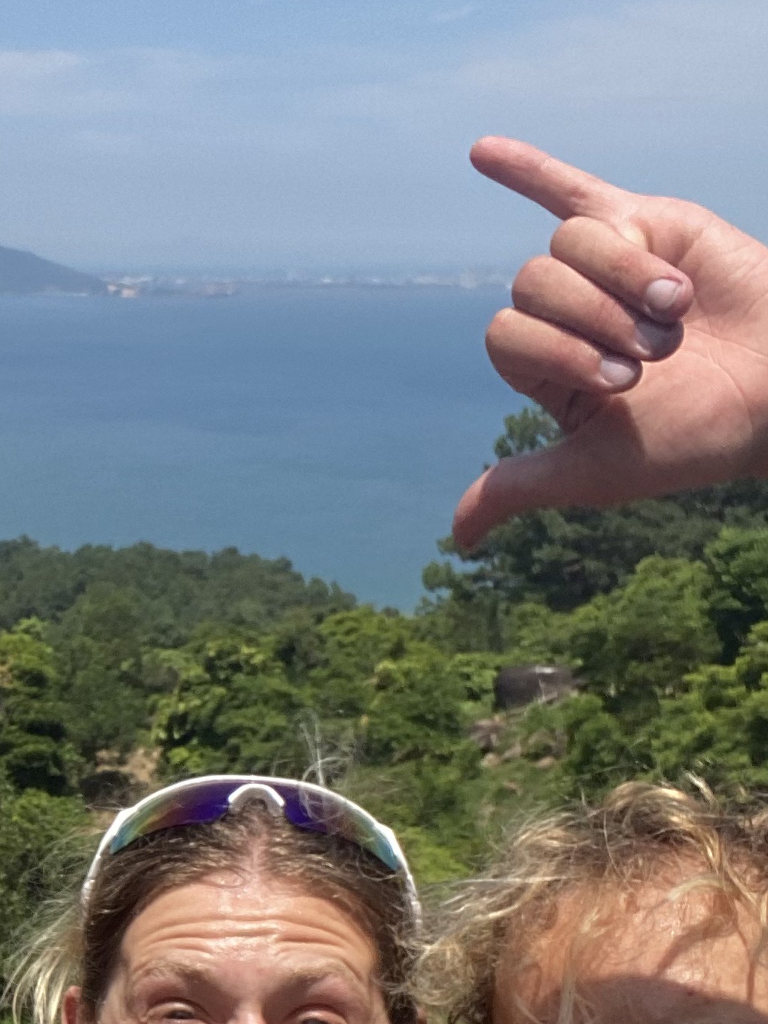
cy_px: 831
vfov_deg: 27.6
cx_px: -85
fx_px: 2041
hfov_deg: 20.3
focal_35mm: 69
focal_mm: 2.71
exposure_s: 1/871
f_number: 2.2
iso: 25
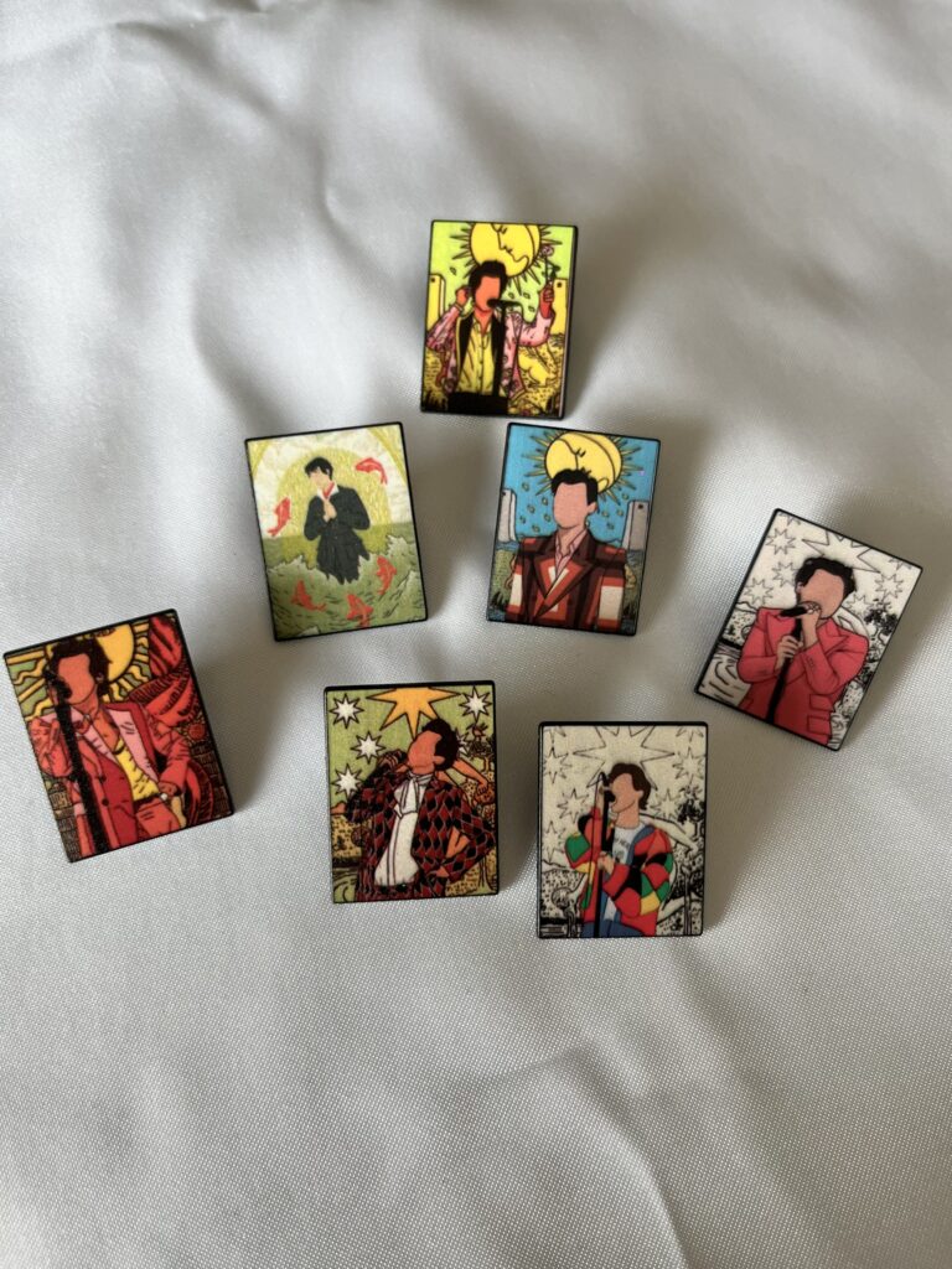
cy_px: 634
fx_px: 953
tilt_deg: -69.9
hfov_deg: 53.1
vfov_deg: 67.3
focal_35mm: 26
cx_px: 476
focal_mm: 5.1
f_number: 1.6
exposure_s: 1/121
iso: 125
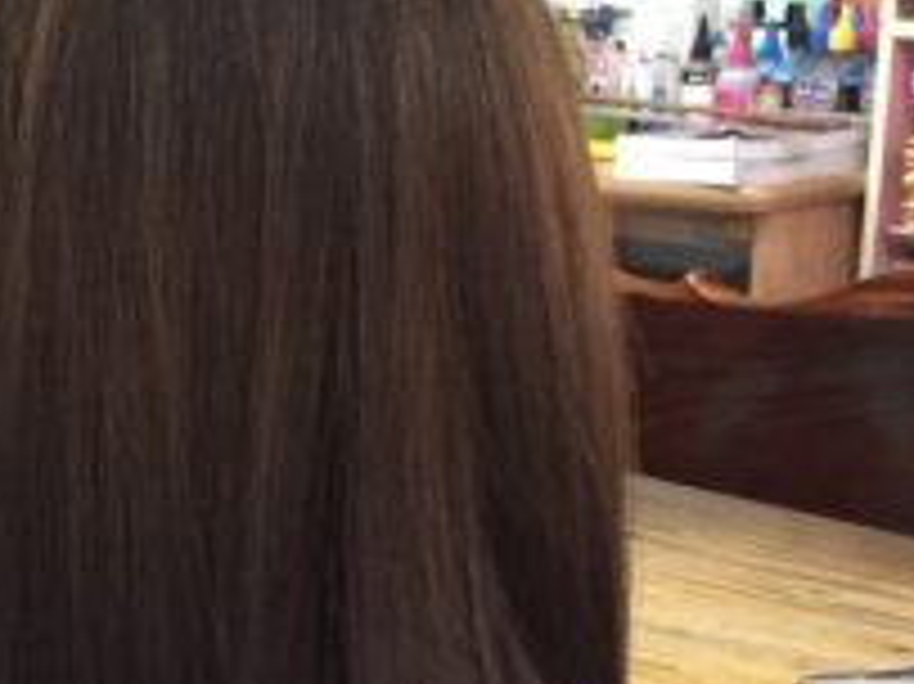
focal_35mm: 104
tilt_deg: -16.8
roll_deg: +1.0
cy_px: 756
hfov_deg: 18.5
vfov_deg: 13.9
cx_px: 54
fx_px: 2744
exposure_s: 1/8
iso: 200
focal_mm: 4.15
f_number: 2.2
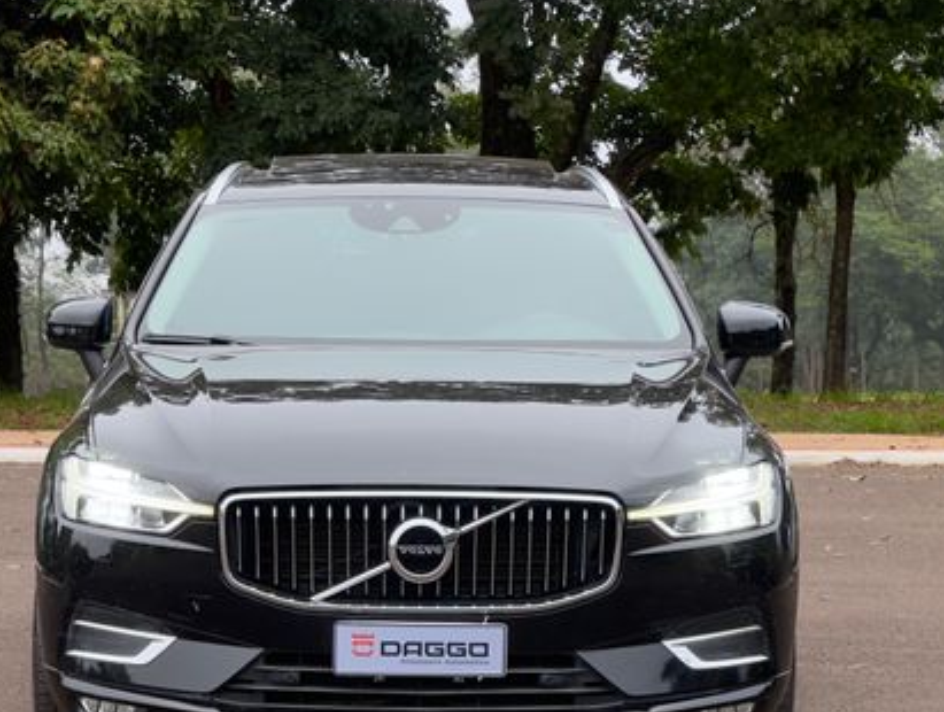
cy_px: 390
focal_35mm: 88
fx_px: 2405
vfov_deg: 16.8
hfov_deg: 22.2
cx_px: 413
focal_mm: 9
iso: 80
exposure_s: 1/124
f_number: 2.8
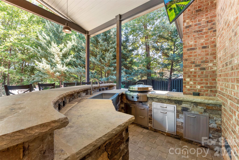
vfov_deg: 81.3
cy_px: 80
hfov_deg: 104.2
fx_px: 93
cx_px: 120
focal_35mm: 14
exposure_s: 1/20
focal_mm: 14
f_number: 8
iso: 500
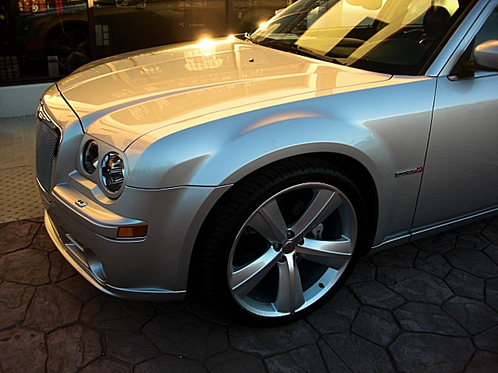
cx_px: 249
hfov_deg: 51.4
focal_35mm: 36
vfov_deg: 39.7
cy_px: 186
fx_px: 518
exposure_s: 1/160
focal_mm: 6.3
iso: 50
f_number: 2.8
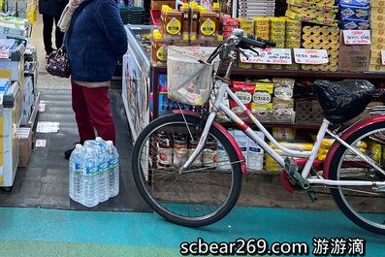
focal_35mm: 49
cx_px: 56
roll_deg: -1.1
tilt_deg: -4.0
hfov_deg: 38.2
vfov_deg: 26.2
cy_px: 6
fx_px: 524
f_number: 1.5
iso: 125
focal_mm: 5.7
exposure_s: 1/120
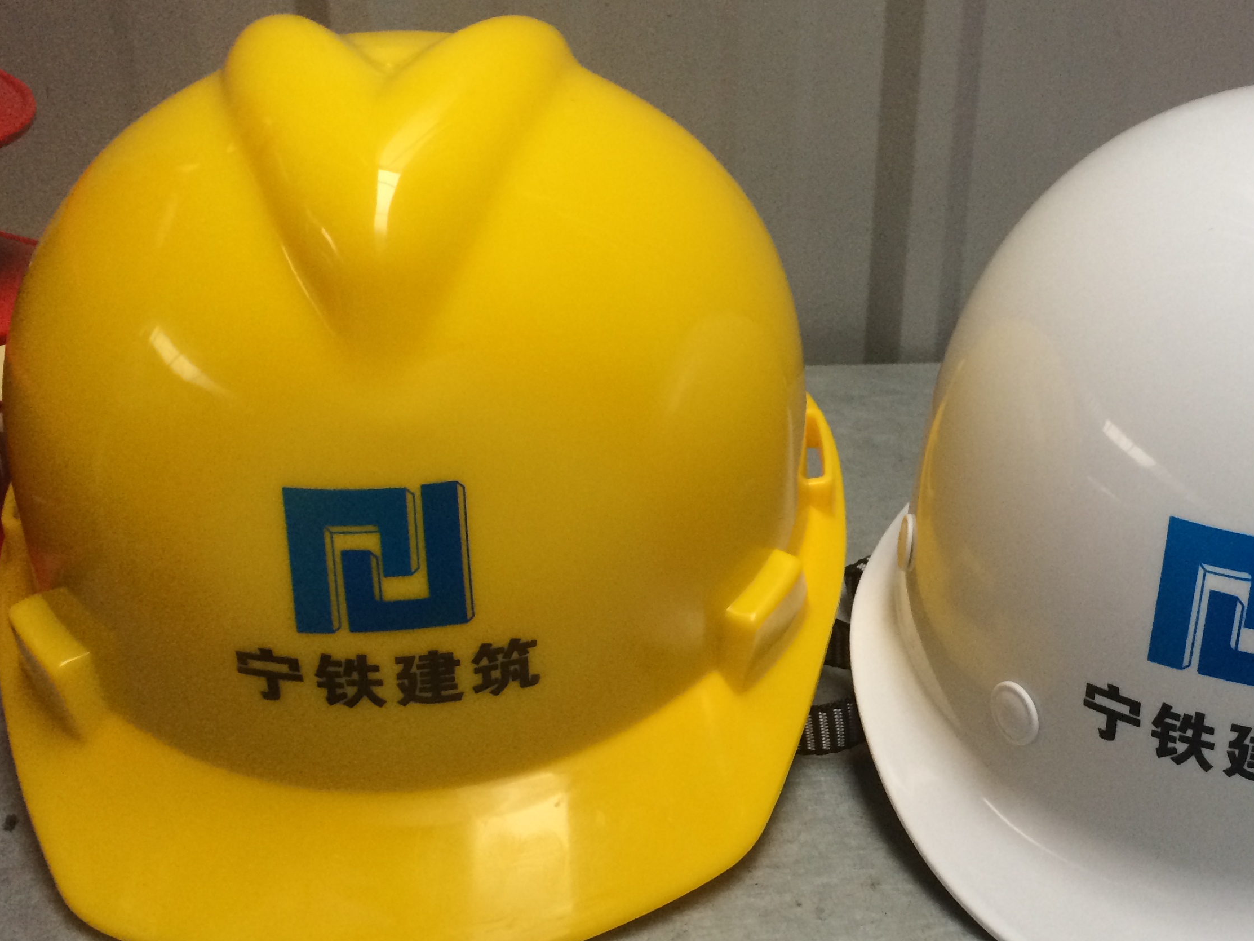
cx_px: 882
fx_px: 1594
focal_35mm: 44
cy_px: 496
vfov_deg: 32.9
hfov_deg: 42.1
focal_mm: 4.12
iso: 160
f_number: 2.2
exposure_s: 1/30
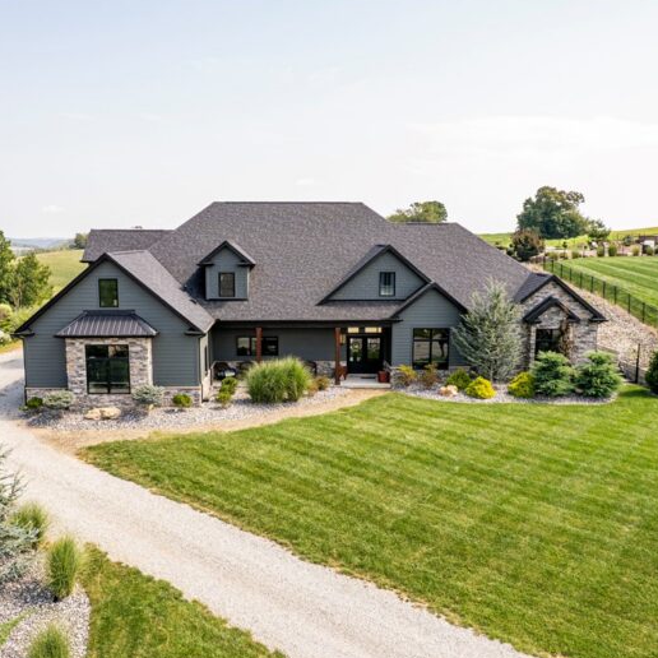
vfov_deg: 55.6
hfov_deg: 55.6
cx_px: 303
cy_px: 331
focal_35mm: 29
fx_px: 624
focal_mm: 8.38
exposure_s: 1/640
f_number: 2.8
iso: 100
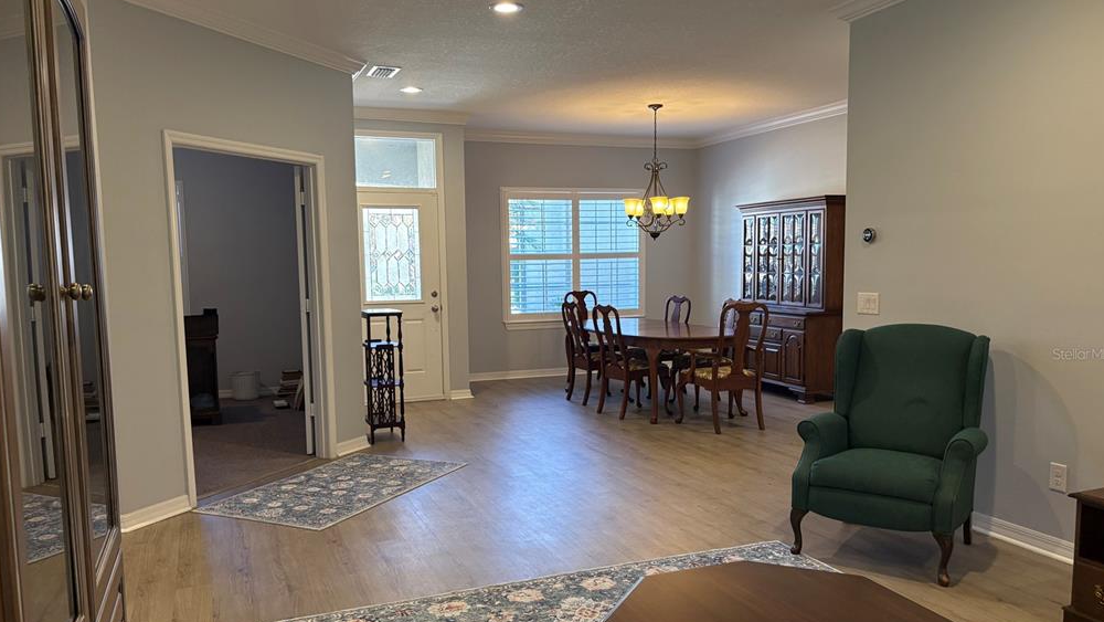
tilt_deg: -5.6
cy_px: 354
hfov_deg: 66.1
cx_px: 554
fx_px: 849
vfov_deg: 40.1
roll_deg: +0.6
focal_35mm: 29
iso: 125
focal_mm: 5.96
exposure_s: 1/60
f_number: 1.6
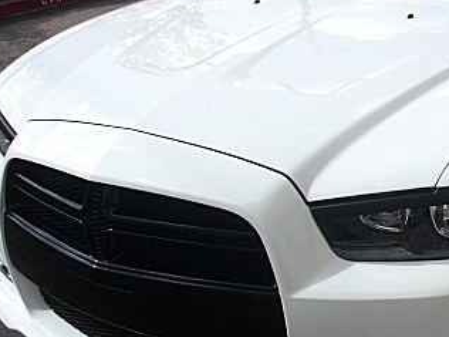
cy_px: 181
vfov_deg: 20.2
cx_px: 385
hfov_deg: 26.0
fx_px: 947
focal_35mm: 73
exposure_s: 1/125
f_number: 7.9
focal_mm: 6.3
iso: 50
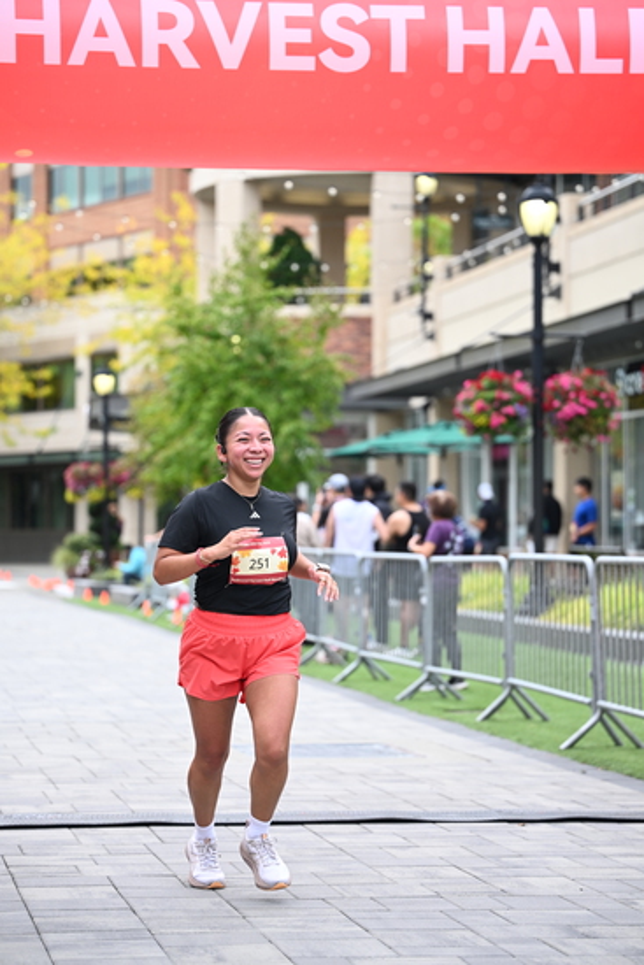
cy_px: 482
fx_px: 2467
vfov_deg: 22.1
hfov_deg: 14.9
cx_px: 322
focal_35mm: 92
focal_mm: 92
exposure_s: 1/2000
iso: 640
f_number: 2.8
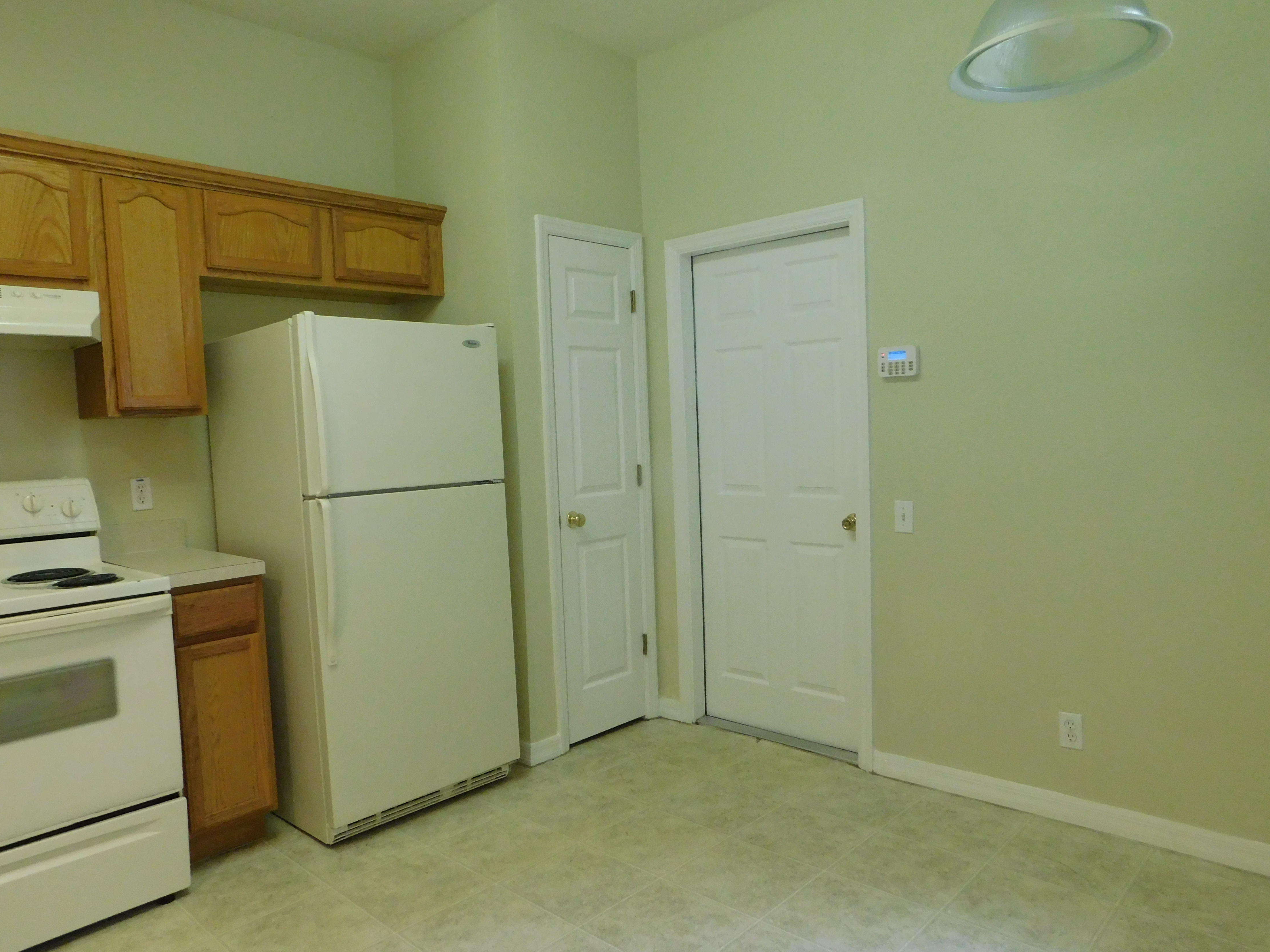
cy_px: 487
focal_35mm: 24
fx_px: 881
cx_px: 619
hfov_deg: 71.6
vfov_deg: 56.8
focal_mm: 4
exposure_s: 1/30
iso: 400
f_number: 3
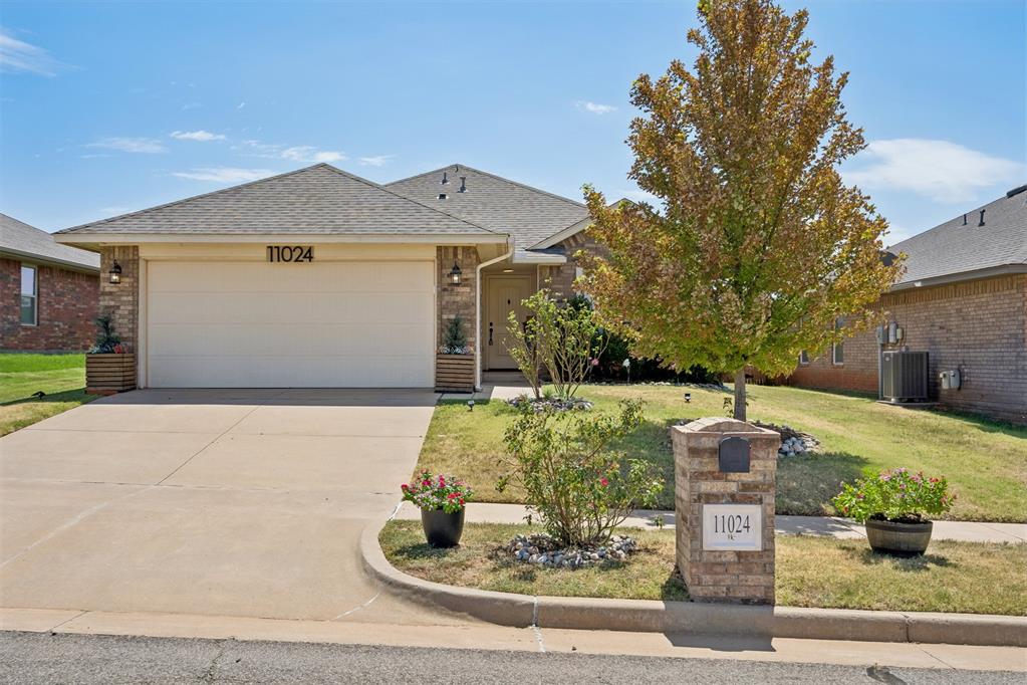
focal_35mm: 35
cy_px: 342
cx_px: 514
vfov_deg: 37.9
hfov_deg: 54.4
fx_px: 998
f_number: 8
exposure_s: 1/1250
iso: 200
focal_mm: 35
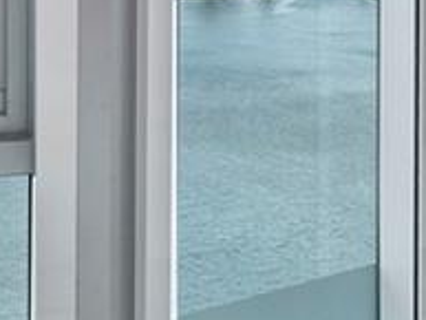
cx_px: 947
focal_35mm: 167
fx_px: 2056
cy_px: -154
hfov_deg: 10.5
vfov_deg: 8.7
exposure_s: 1/125
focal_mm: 21
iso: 320
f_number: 8
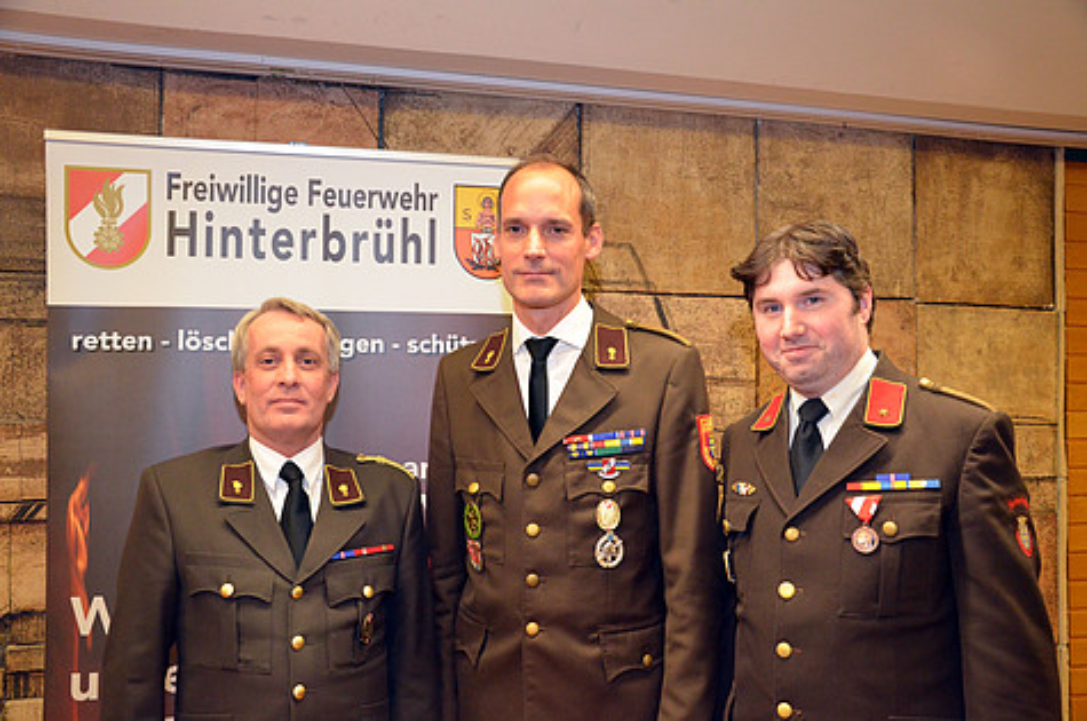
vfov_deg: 39.8
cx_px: 544
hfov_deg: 57.3
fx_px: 995
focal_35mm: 33
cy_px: 360
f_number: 4
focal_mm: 22
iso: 3200
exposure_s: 1/60
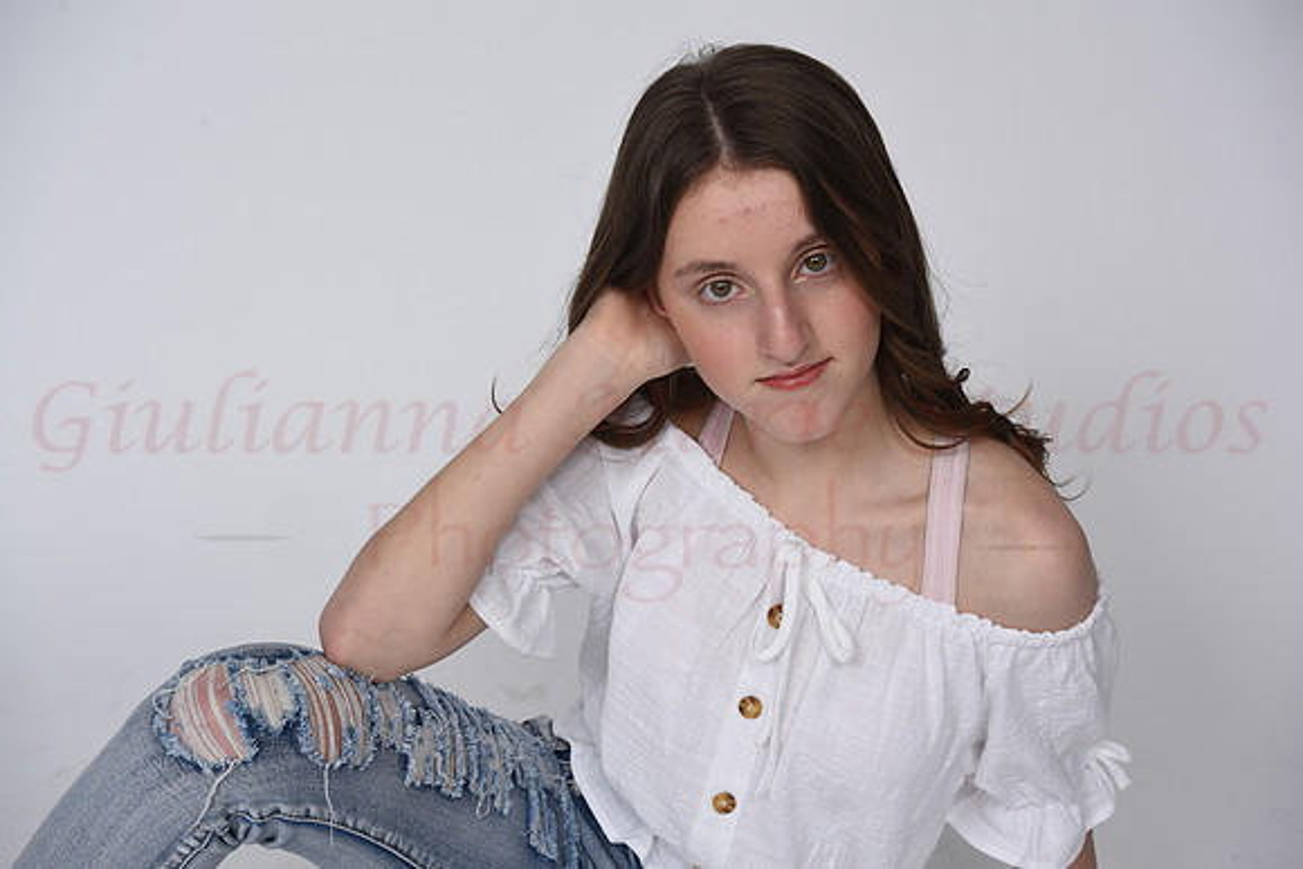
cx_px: 652
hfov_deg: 36.2
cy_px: 434
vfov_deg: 24.6
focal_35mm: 55
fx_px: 1991
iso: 160
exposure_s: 1/125
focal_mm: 55
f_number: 9
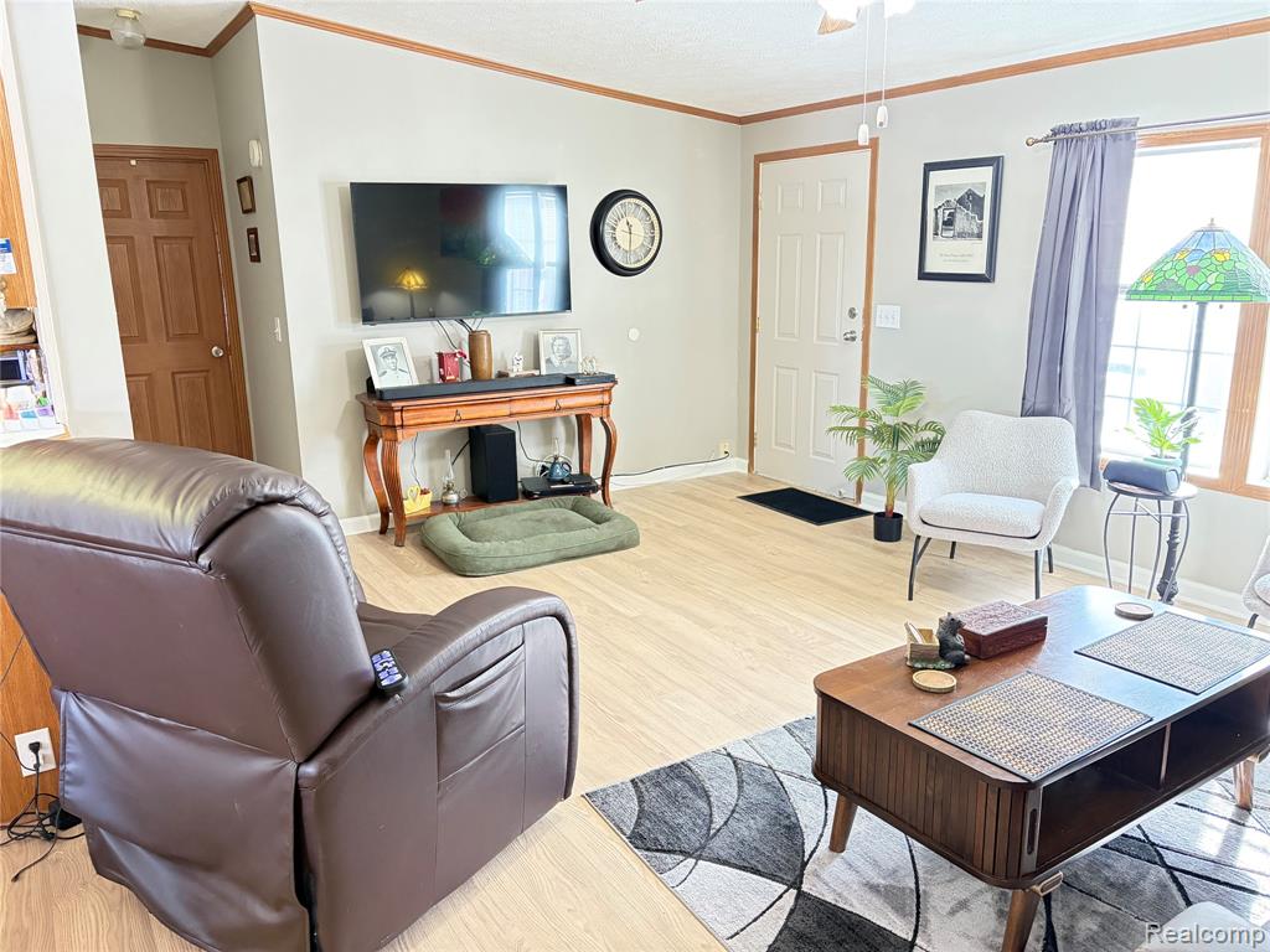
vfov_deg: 53.1
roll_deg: +0.7
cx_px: 635
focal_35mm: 26
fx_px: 954
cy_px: 476
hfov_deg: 67.3
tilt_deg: -12.3
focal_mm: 5.96
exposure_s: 1/40
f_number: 1.6
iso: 500
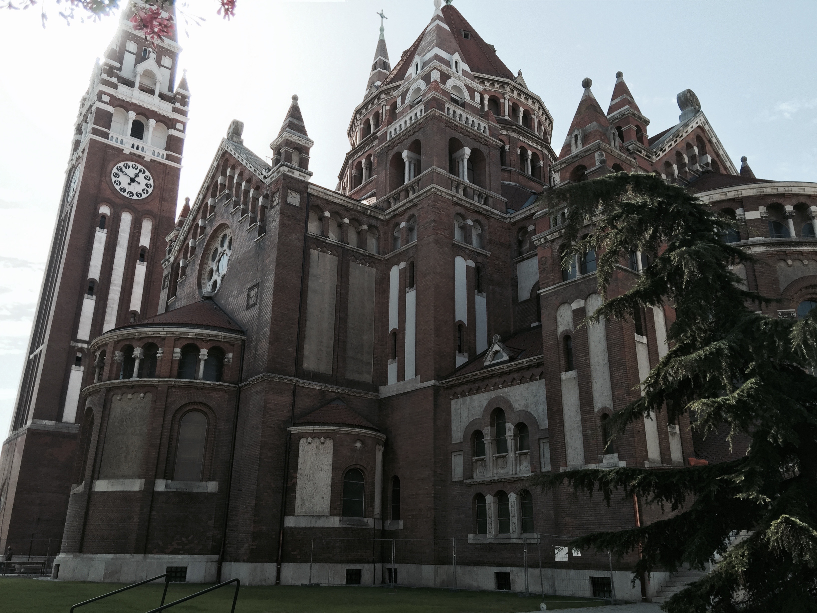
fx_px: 684
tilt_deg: +19.8
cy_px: 306
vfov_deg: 48.2
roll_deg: -1.8
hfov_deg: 61.7
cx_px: 408
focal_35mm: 29
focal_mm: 4.15
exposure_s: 1/1236
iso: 32
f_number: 2.2
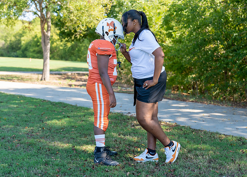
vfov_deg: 23.4
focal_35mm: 61
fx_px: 425
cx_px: 135
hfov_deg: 32.4
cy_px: 91
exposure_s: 1/400
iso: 125
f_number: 2.8
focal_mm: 50
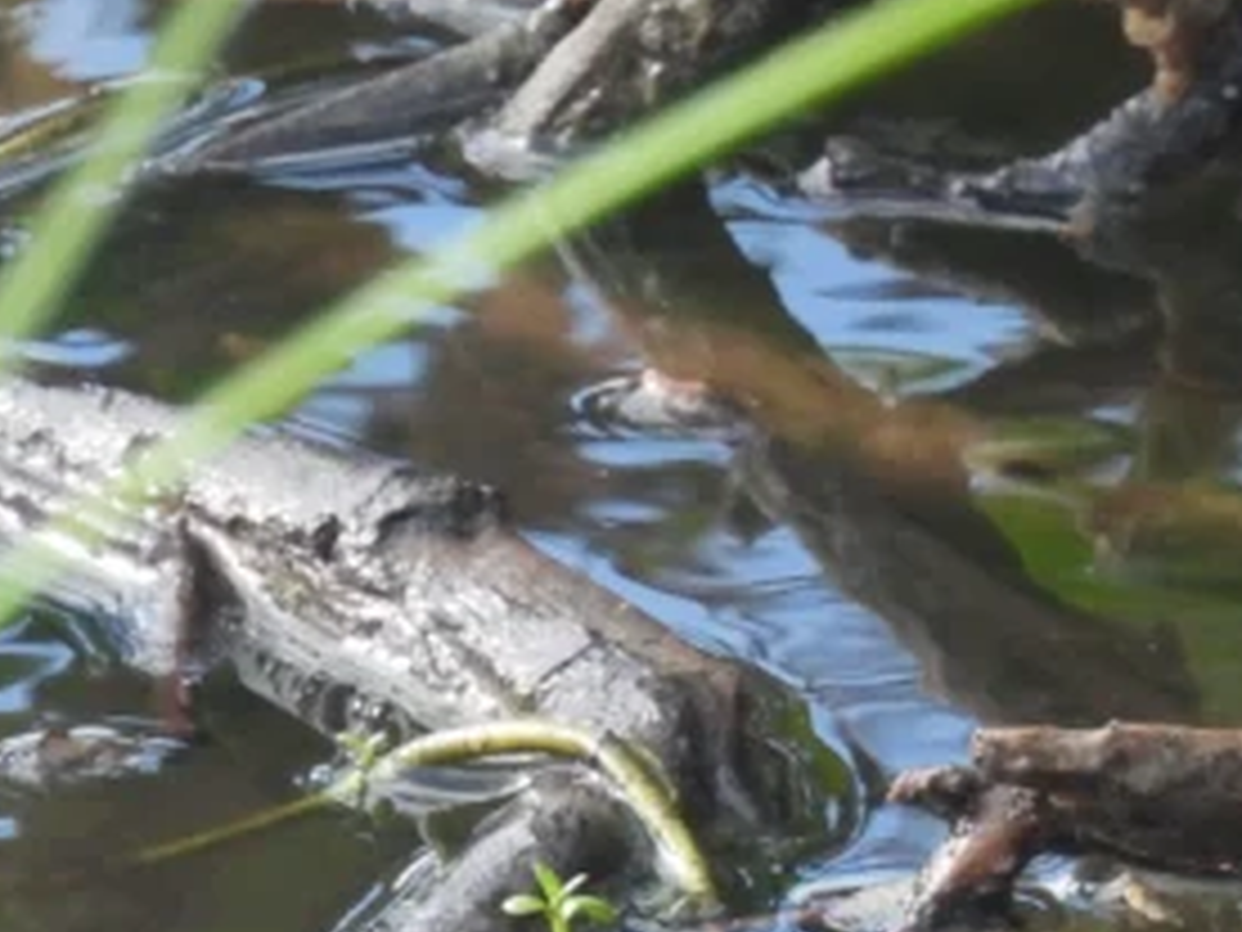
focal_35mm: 4459
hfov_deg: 0.4
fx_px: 159986
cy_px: 189
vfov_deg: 0.3
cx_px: 1994
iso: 400
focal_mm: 214
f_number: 6.3
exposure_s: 1/250
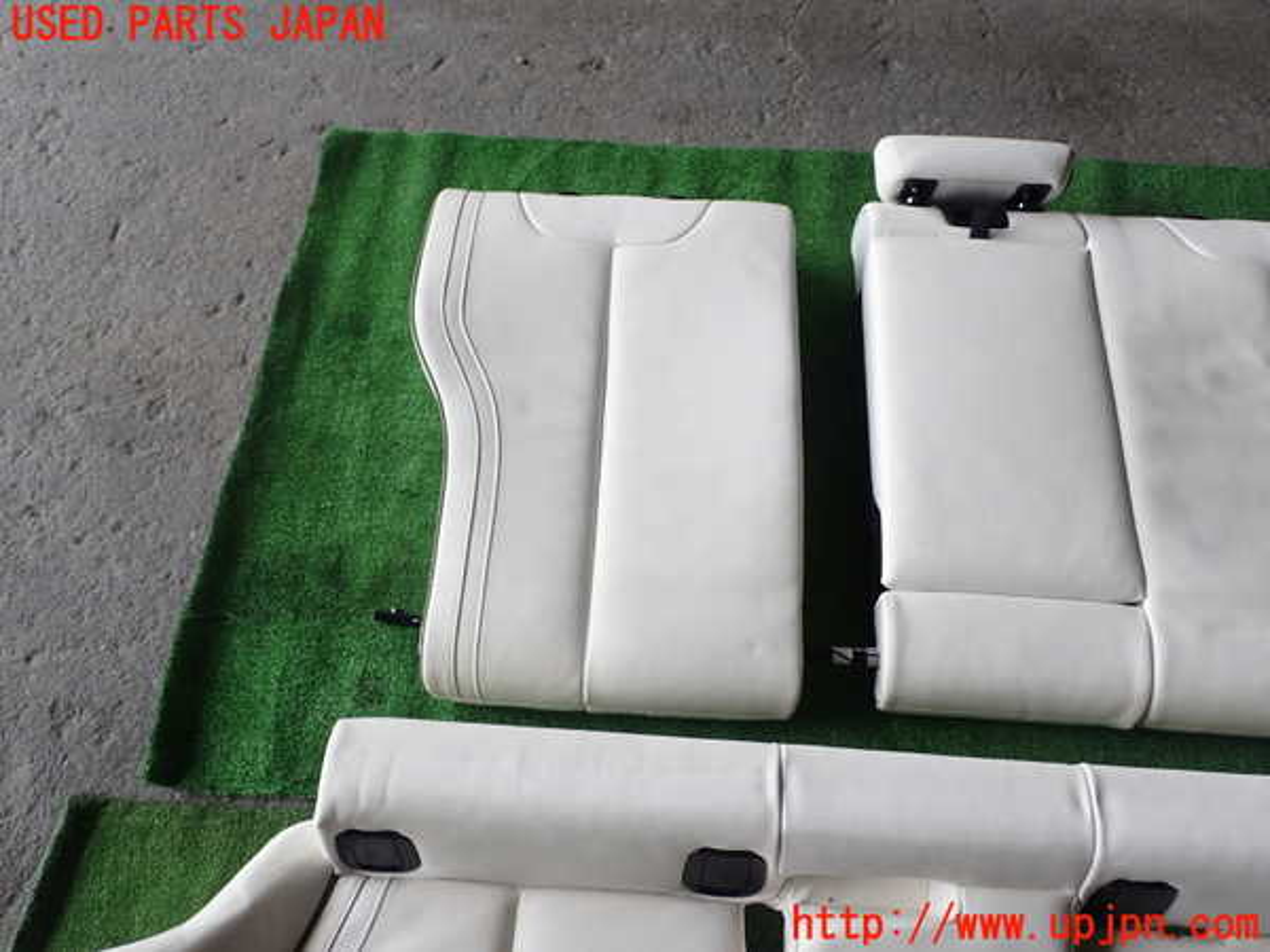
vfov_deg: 46.8
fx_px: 1101
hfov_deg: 60.0
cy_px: 476
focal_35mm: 30
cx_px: 635
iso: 100
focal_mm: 5.4
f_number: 3.2
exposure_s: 1/250
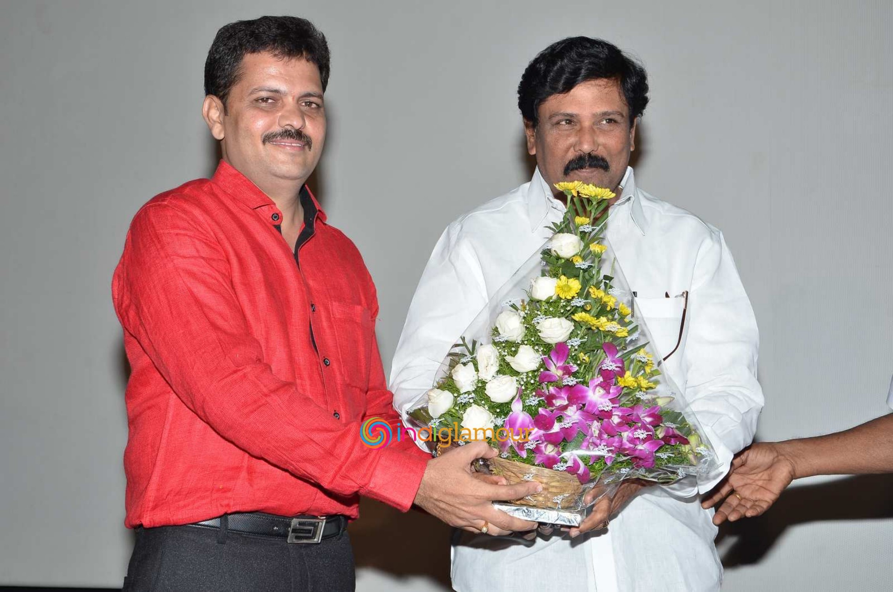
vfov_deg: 22.5
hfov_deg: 33.5
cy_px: 296
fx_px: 1485
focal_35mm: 60
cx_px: 446
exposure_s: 1/125
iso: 320
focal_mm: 40
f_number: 7.1
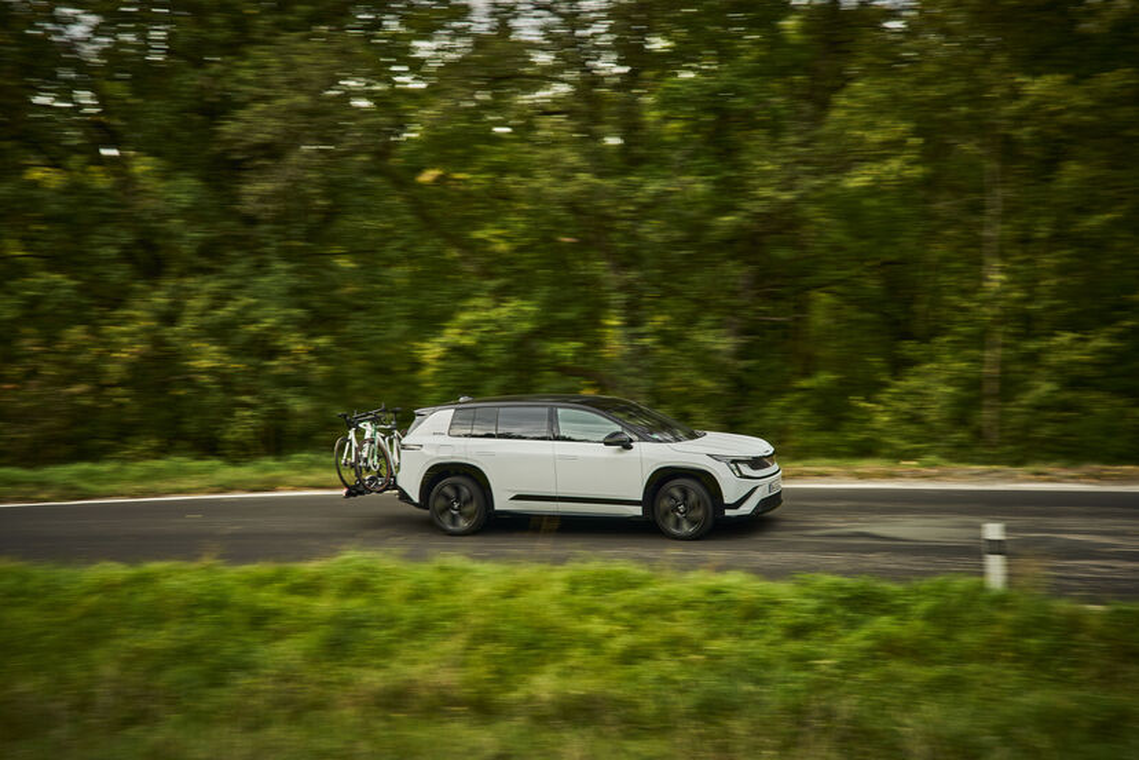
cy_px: 380
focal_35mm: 64
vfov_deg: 21.2
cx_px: 570
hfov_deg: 31.4
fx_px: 2025
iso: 100
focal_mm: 64
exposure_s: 1/60
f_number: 5.6
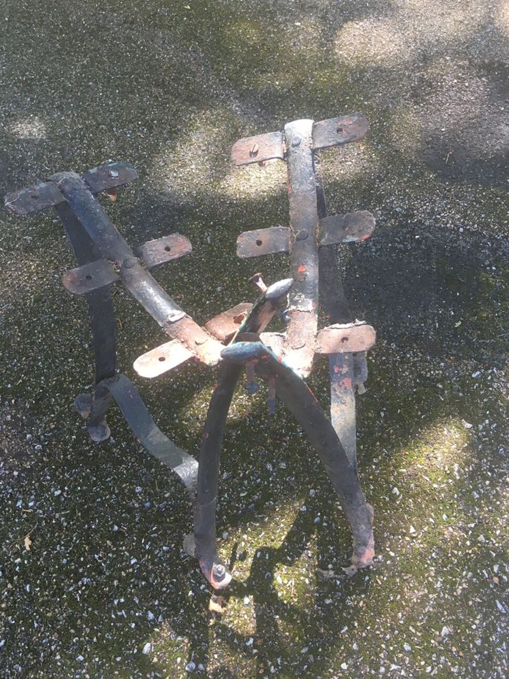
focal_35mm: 30
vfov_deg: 60.0
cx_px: 258
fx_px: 588
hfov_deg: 46.8
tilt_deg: -60.2
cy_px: 333
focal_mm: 4.15
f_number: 2.2
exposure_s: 1/33
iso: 32
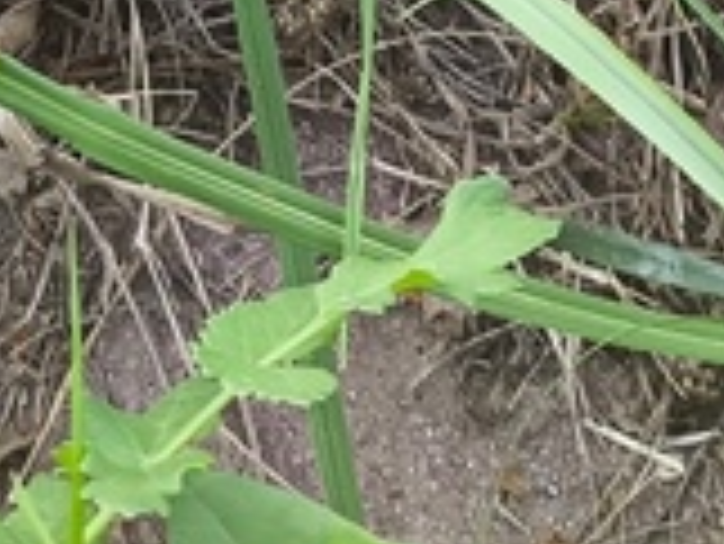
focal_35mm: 124
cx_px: 304
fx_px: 2595
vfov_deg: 10.5
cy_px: -697
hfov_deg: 15.9
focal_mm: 4.71
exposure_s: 1/100
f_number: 1.7
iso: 64
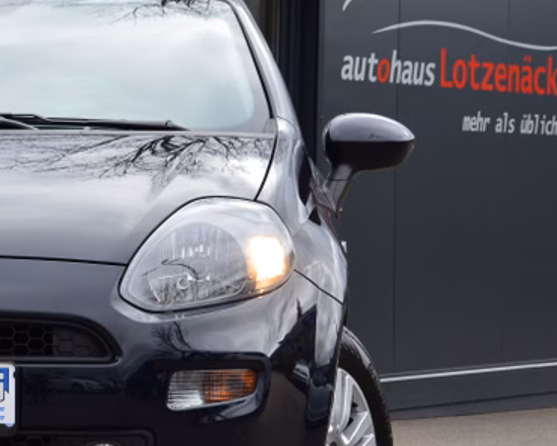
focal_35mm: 152
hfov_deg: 12.5
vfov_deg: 10.1
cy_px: 345
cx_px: -32
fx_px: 2506
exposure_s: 1/125
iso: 200
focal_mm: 50
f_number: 11
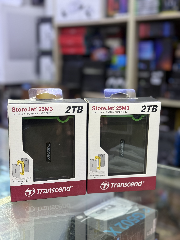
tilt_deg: -11.0
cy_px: 120
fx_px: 333
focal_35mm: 48
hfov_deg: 30.3
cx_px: 90
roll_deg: -1.3
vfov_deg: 39.7
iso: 64
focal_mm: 6.76
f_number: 1.78
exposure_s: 1/388
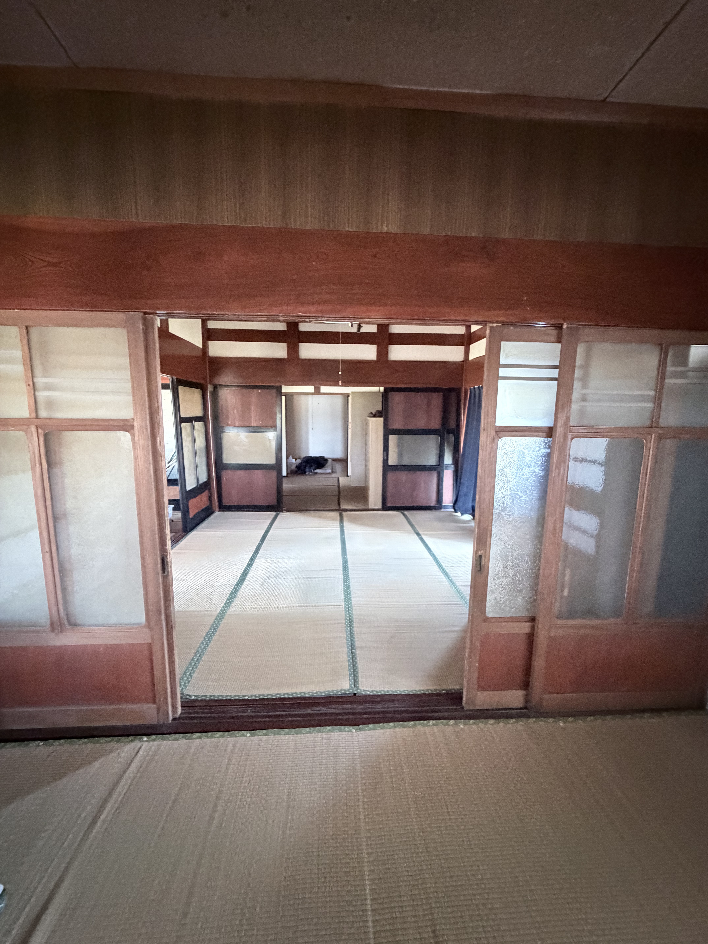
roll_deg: -0.7
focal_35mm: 14
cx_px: 354
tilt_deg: -8.0
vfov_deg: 102.1
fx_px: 382
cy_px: 472
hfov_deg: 85.7
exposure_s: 1/43
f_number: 2.2
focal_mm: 2.22
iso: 1250
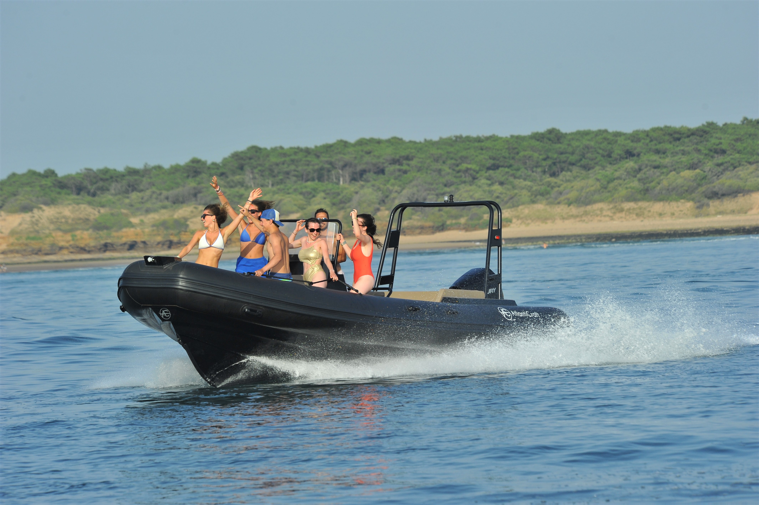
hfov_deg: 9.4
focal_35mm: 220
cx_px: 380
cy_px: 252
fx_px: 4636
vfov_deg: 6.2
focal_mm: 220
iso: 640
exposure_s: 1/1600
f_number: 8
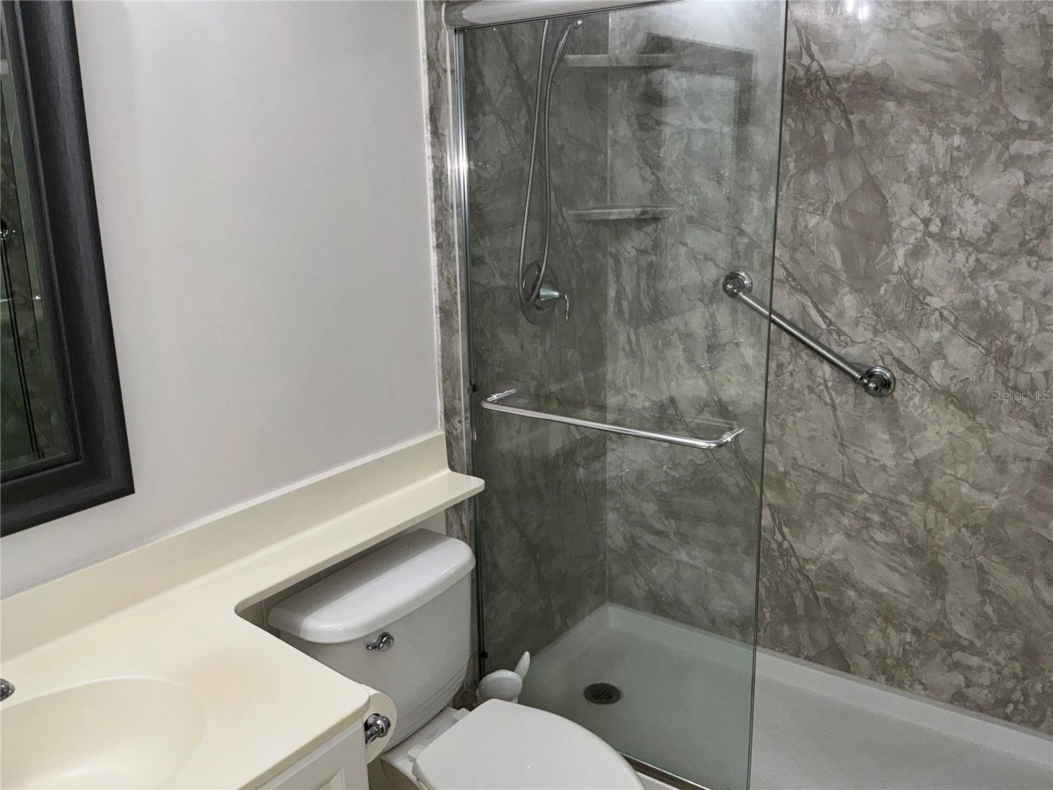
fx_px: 852
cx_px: 526
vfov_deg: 49.7
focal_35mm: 28
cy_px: 395
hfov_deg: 63.4
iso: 40
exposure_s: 1/60
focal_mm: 3
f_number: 1.8
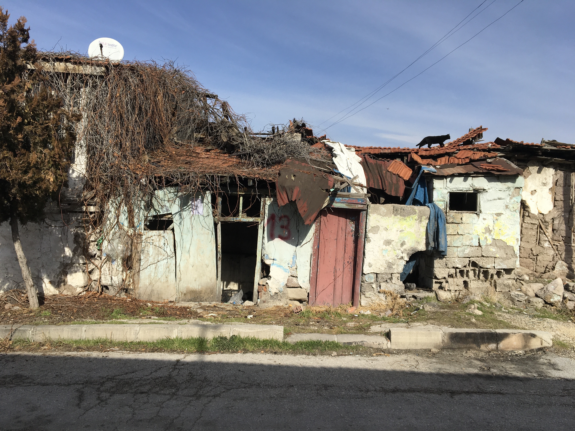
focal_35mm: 29
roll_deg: -3.2
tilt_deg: +0.7
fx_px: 482
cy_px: 216
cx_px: 288
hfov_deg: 61.7
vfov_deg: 48.2
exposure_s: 1/2404
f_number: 2.2
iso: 25
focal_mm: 4.15
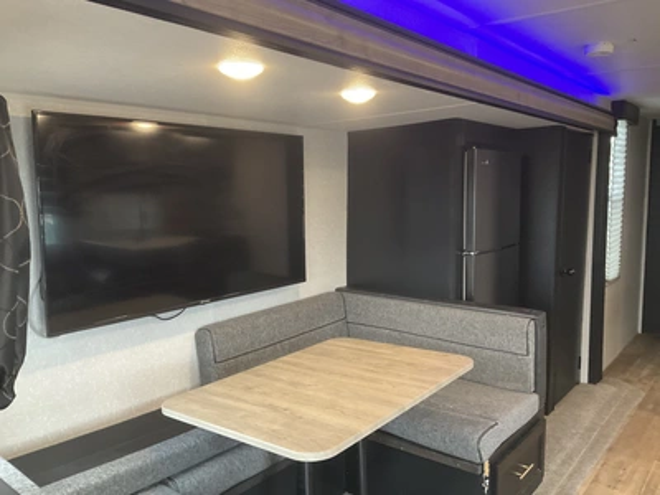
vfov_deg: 48.2
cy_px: 248
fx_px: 553
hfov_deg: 61.7
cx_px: 330
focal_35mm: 29
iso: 320
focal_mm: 3
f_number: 1.8
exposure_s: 1/45
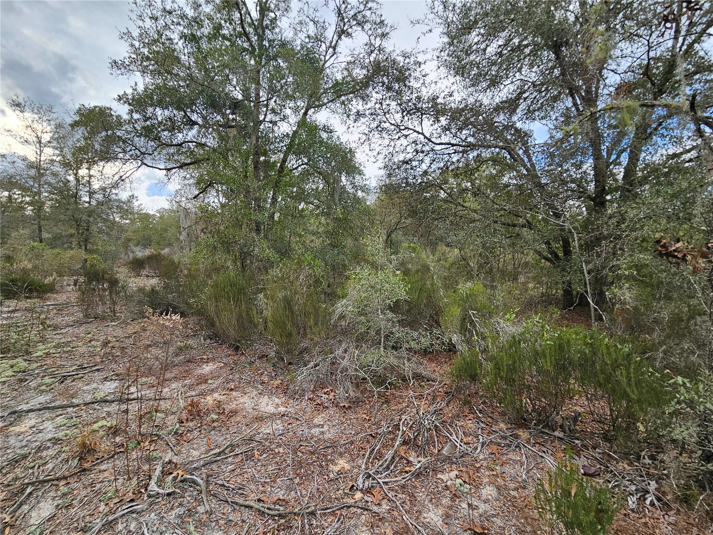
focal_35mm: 13
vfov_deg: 89.9
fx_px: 268
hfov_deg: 106.2
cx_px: 356
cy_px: 268
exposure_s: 1/336
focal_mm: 2.2
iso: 50
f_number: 2.2
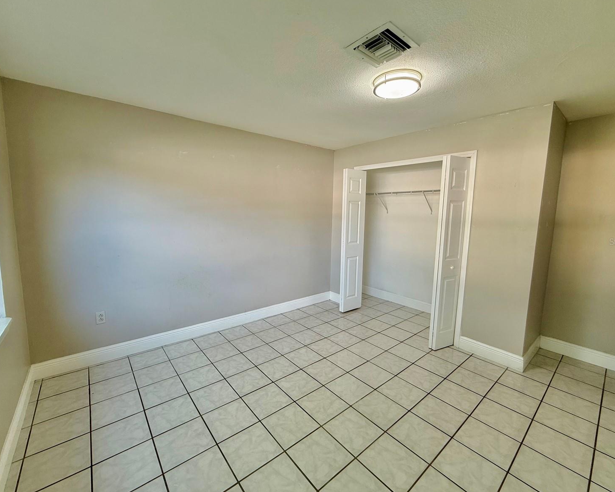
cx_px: 312
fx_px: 273
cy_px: 241
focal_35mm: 15
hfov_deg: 96.8
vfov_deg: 84.0
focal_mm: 2.22
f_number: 2.2
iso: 80
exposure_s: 1/120
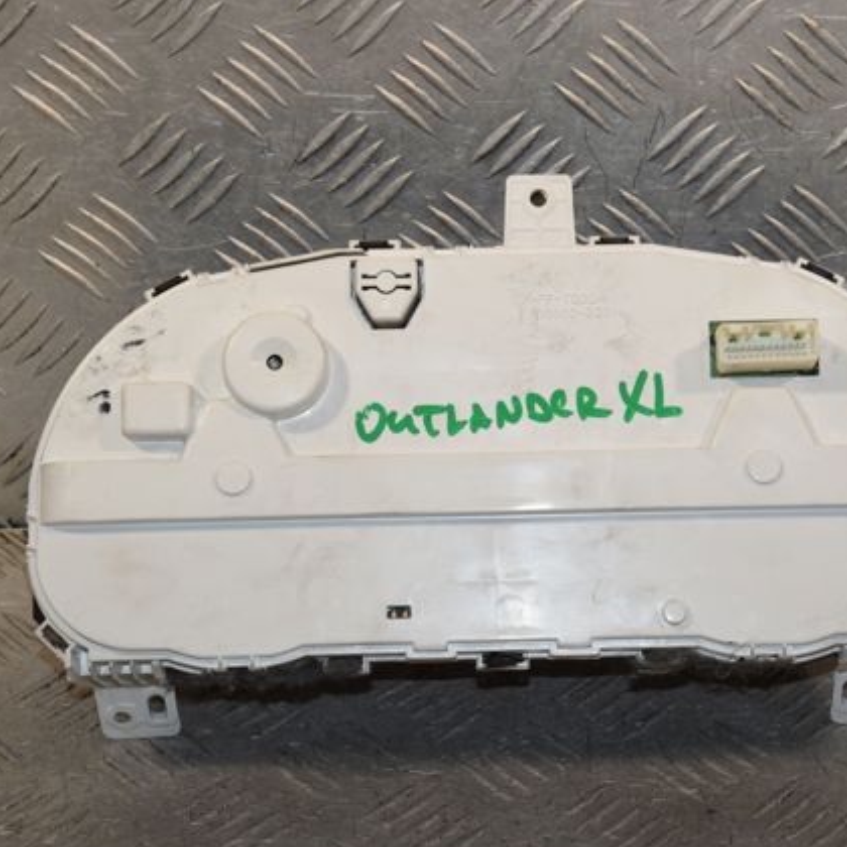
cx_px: 538
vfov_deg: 17.2
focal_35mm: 101
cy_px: 428
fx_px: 2796
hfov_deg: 17.2
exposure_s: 1/200
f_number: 11
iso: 800
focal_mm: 52
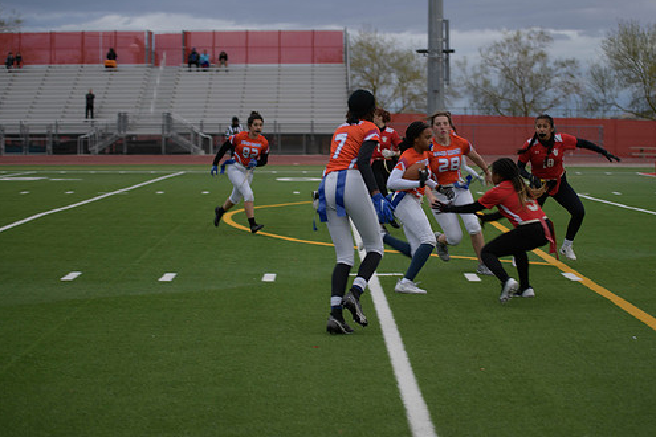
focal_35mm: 82
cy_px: 206
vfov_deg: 16.7
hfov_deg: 24.7
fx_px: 1494
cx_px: 366
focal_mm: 70
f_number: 2.8
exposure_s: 1/200
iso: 140
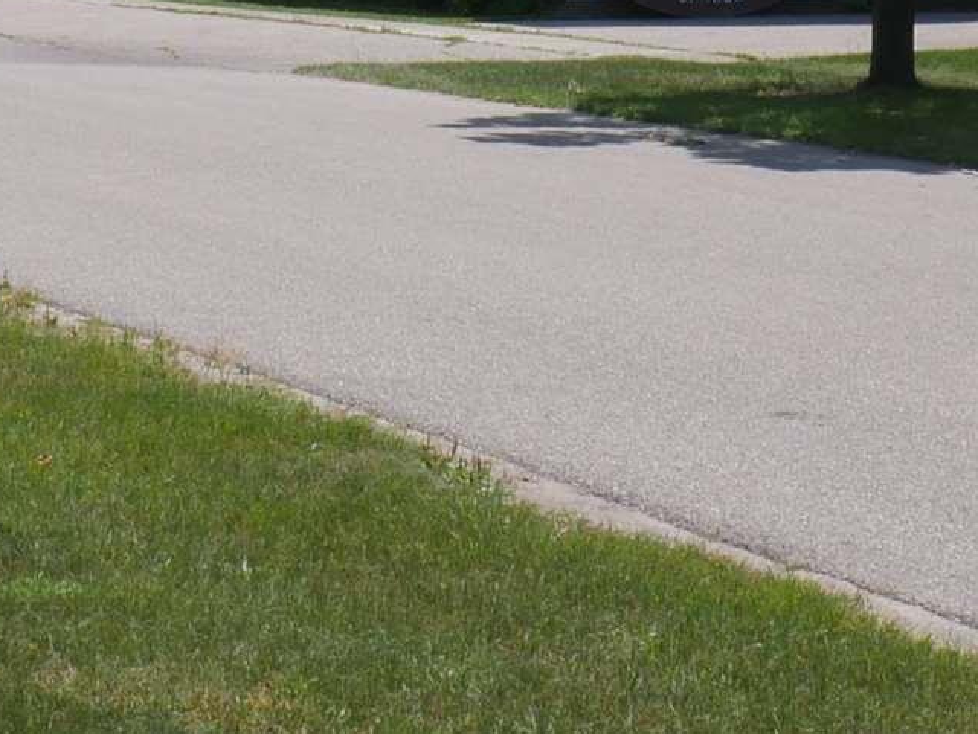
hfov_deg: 14.7
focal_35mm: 134
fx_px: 3787
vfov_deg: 10.9
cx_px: 537
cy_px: -162
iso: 200
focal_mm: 14
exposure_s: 1/160
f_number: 14
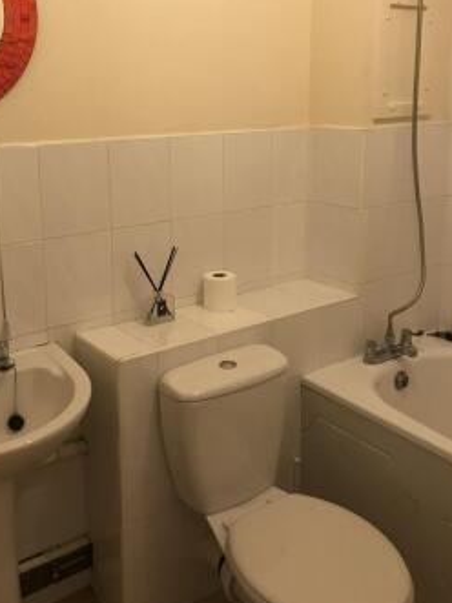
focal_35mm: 37
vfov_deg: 49.5
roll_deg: +0.0
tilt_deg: -9.7
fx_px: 645
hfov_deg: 38.5
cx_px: 186
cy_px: 212
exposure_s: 1/17
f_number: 1.8
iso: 40
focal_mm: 3.99
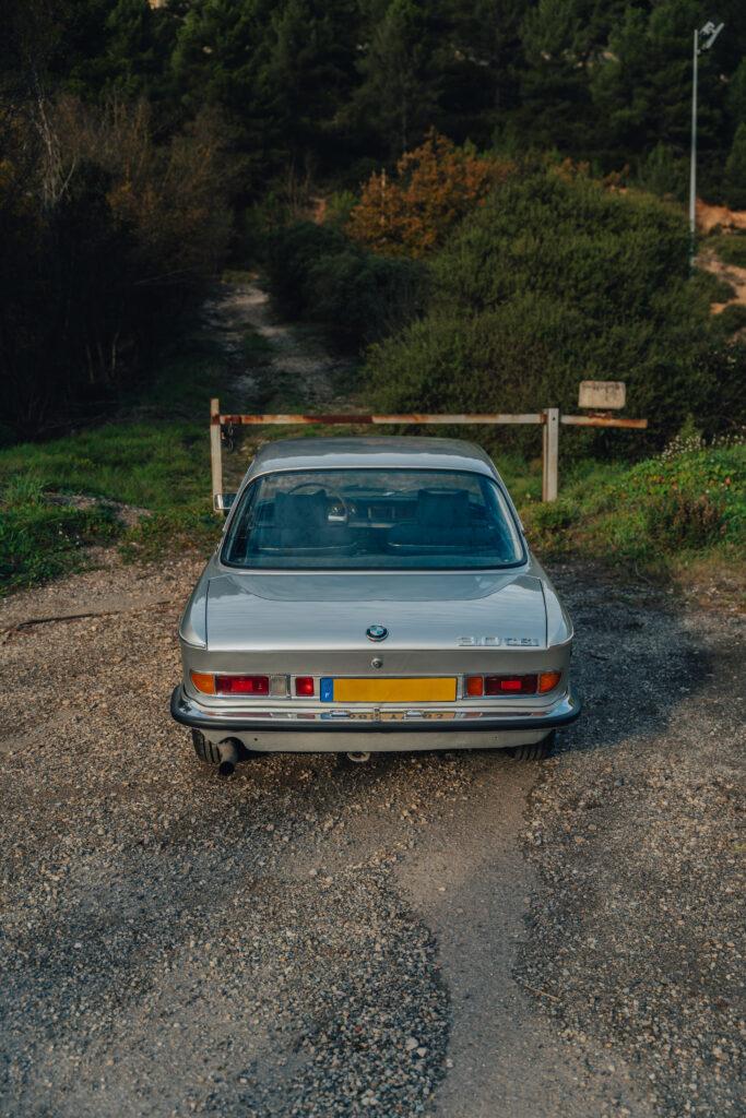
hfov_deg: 33.9
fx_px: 1224
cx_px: 373
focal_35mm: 39
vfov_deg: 49.1
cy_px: 559
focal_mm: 39.4
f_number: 2.8
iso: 125
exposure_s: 1/500
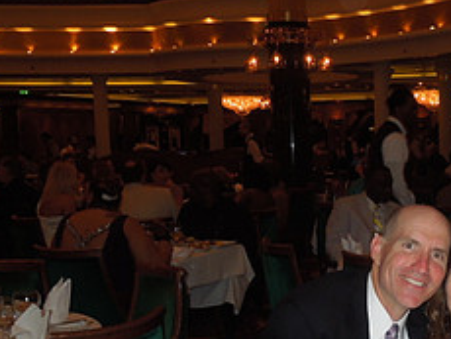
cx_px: 433
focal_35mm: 63
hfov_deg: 29.0
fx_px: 822
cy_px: 275
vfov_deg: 23.0
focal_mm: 4.5
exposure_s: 1/30
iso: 200
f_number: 3.3
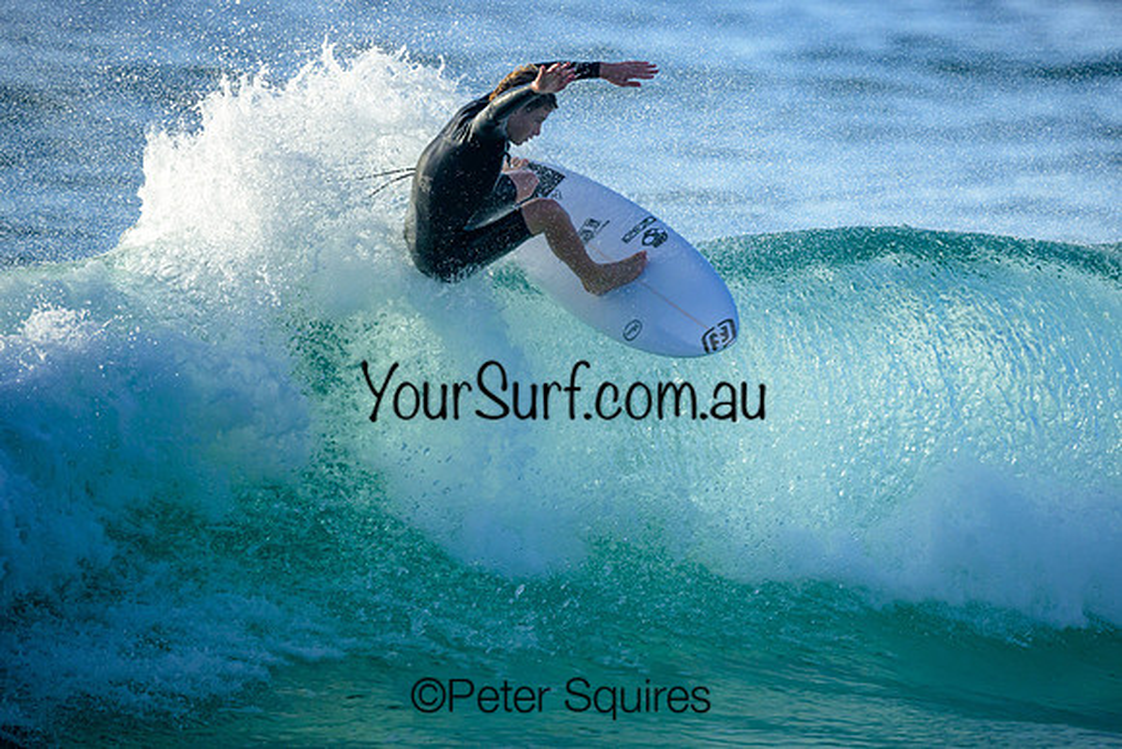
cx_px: 627
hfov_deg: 2.2
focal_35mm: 943
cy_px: 414
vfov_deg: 1.5
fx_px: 29405
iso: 560
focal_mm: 800
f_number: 6.3
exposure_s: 1/2500
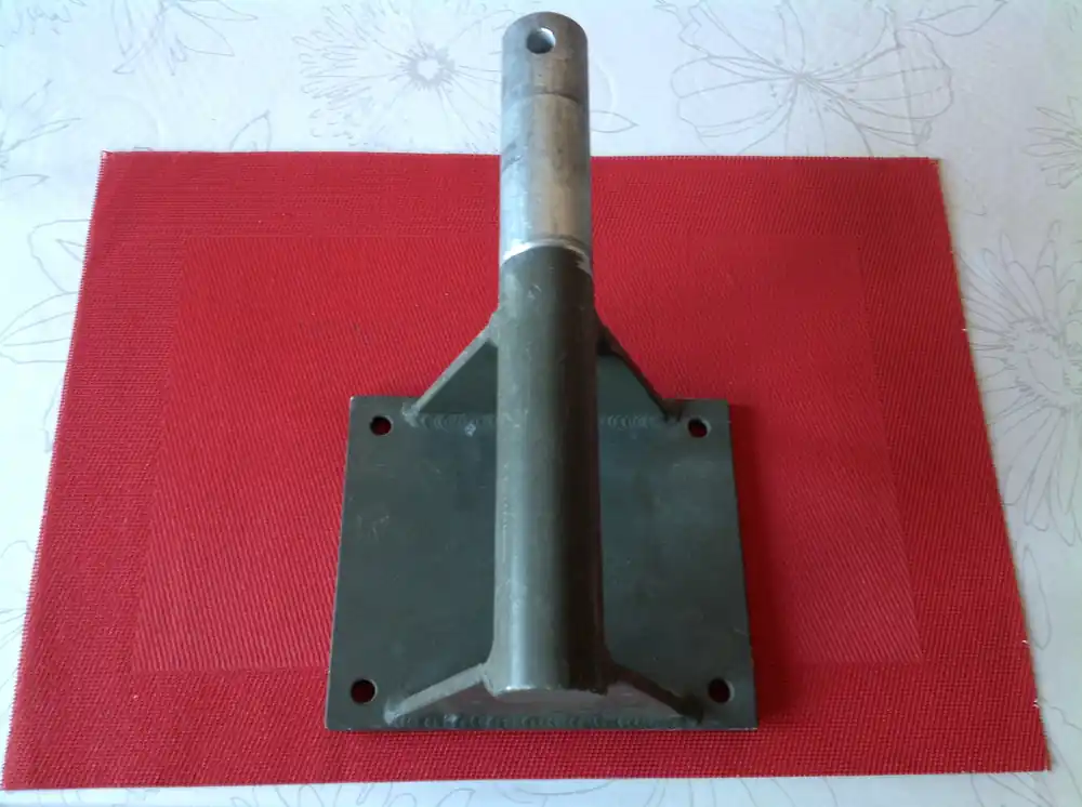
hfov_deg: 52.7
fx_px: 1092
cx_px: 541
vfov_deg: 40.6
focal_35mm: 35
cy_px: 404
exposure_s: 1/15
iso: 80
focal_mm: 4.28
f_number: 2.4
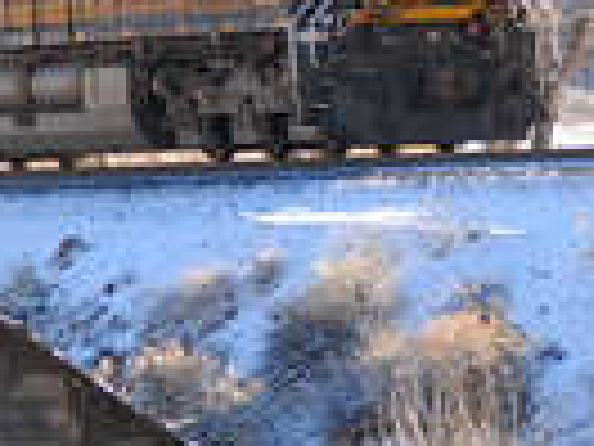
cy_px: 95
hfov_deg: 3.1
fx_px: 10853
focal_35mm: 632
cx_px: 274
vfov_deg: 2.4
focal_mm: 145
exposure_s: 1/1000
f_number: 2.8
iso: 320
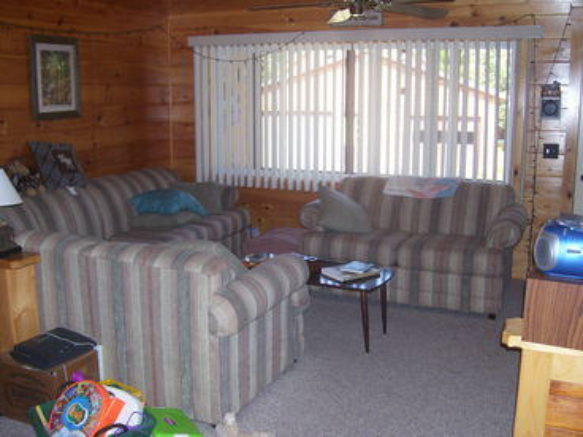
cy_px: 218
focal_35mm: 37
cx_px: 292
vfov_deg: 38.7
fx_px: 623
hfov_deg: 50.1
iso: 125
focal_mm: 6
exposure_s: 1/60
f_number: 2.7
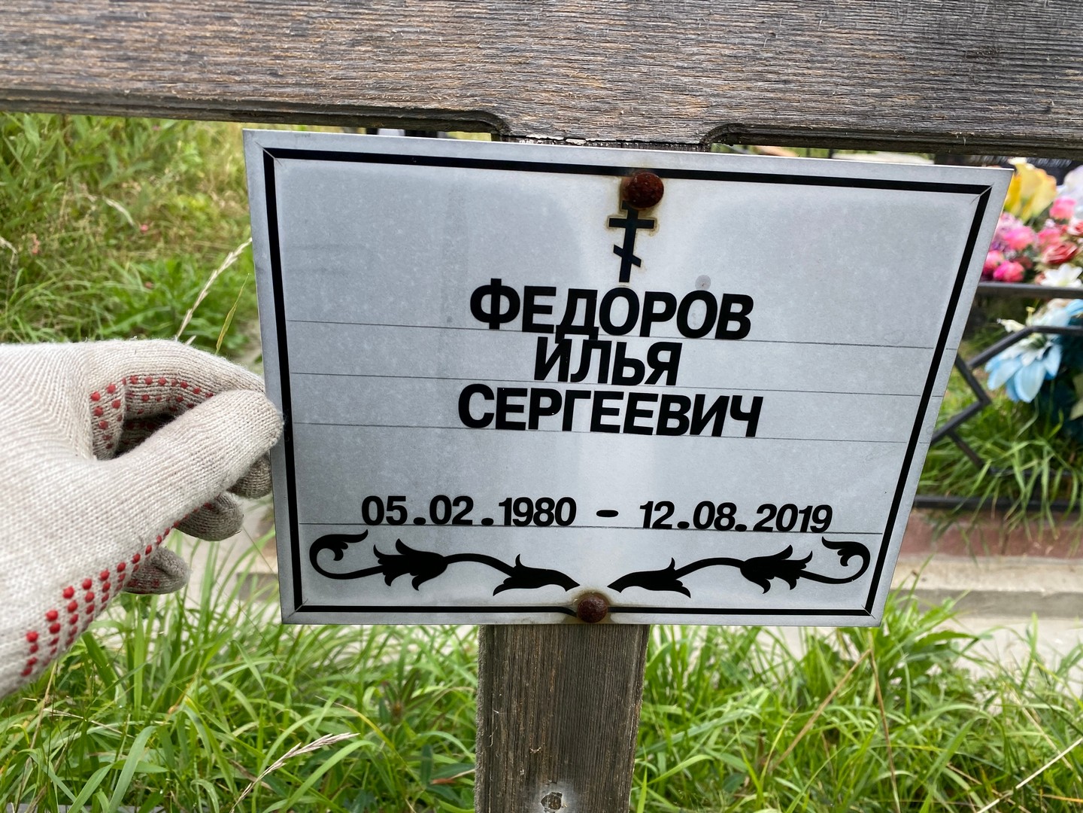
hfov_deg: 67.3
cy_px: 406
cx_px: 542
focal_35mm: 26
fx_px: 813
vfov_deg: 53.1
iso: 32
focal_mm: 4.25
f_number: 1.8
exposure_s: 1/633
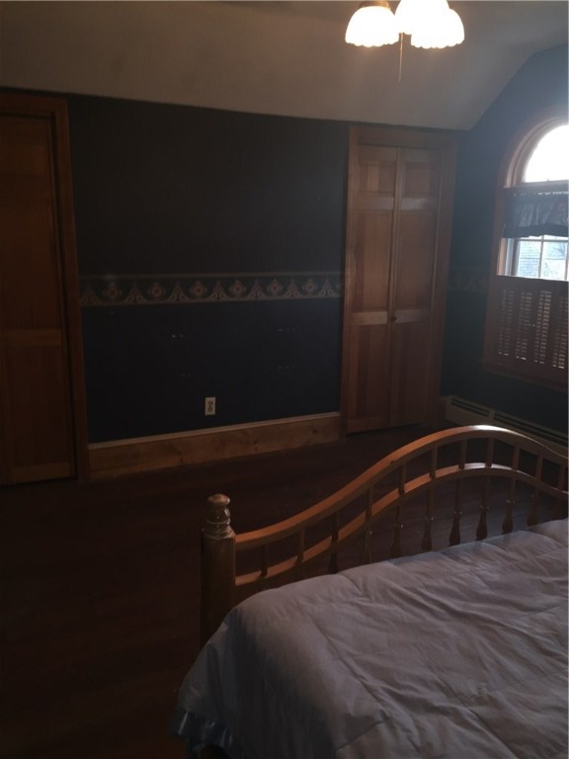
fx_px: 636
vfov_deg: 61.7
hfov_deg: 48.2
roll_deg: -0.3
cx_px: 284
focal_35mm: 29
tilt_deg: -12.1
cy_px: 380
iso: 40
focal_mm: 4.15
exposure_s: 1/30
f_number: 2.2
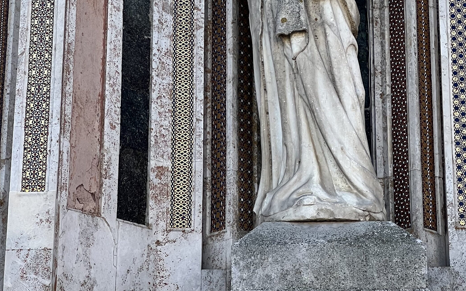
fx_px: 1994
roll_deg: +0.7
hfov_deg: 13.3
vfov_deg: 8.3
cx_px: 313
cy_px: -62
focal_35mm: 157
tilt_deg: +23.8
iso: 32
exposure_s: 1/172
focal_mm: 9
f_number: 2.8
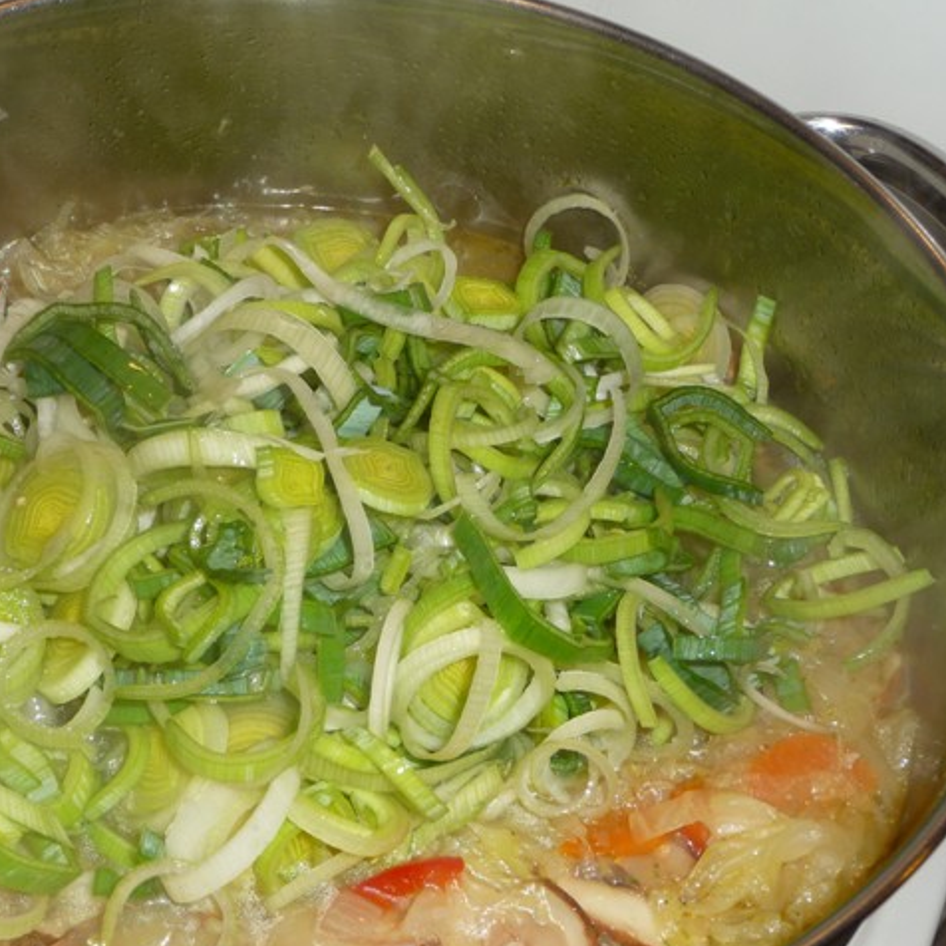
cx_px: 328
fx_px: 1762
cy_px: 473
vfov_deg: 30.0
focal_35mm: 57
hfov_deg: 29.9
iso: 100
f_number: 4.2
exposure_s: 1/30
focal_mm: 8
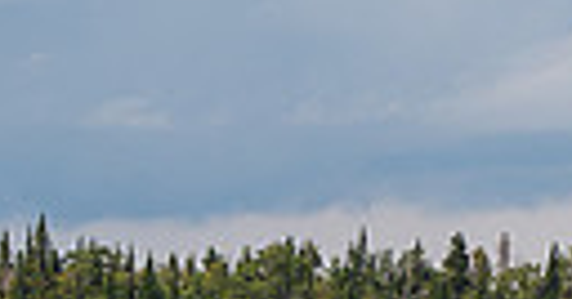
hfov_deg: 3.8
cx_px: 219
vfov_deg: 2.0
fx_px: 8639
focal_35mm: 579
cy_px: 626
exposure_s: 1/350
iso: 100
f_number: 5.6
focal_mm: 80
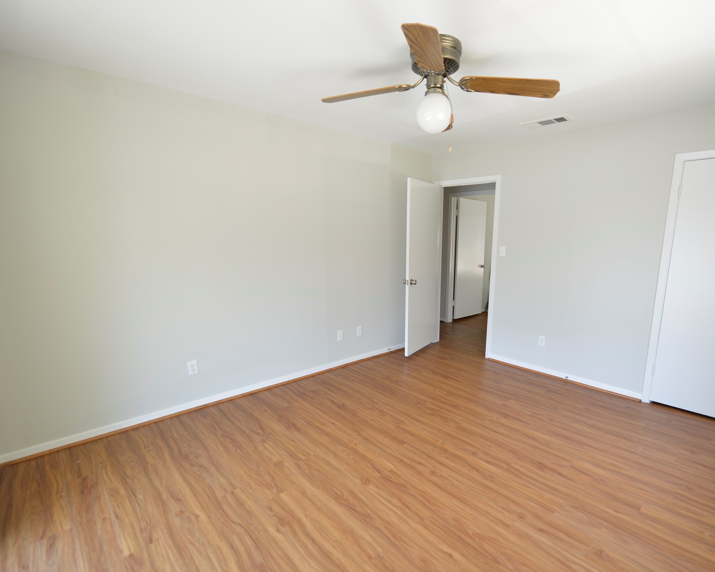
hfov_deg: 89.3
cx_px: 398
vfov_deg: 76.9
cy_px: 303
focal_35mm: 17
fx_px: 360
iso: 160
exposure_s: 1/40
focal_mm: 14
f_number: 3.2
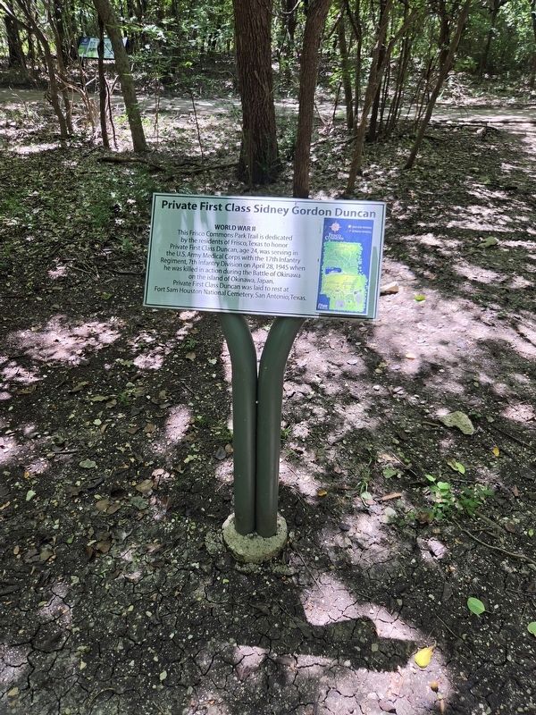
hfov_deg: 58.9
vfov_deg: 73.9
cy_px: 358
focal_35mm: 23
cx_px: 268
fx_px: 475
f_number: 1.8
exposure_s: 1/180
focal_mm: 5.4
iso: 32
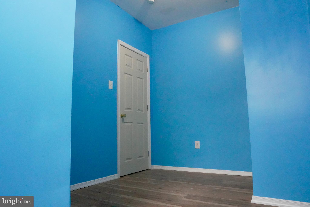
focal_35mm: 24
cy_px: 104
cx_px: 155
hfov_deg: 73.7
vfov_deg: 53.1
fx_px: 207
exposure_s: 1/200
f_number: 5
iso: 8000
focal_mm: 16
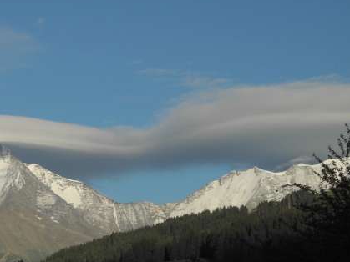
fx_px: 1466
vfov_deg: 10.2
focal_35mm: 145
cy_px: 199
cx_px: 26
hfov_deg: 13.5
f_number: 4
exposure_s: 1/1250
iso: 100
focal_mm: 16.3
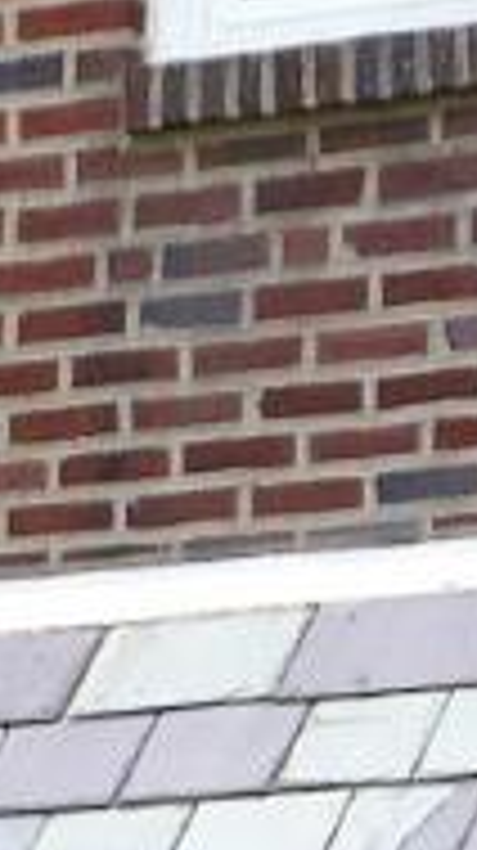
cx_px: 500
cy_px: 1484
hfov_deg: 3.0
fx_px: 8969
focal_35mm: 398
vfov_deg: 5.4
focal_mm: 7.9
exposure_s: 1/80
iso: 80
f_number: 3.8
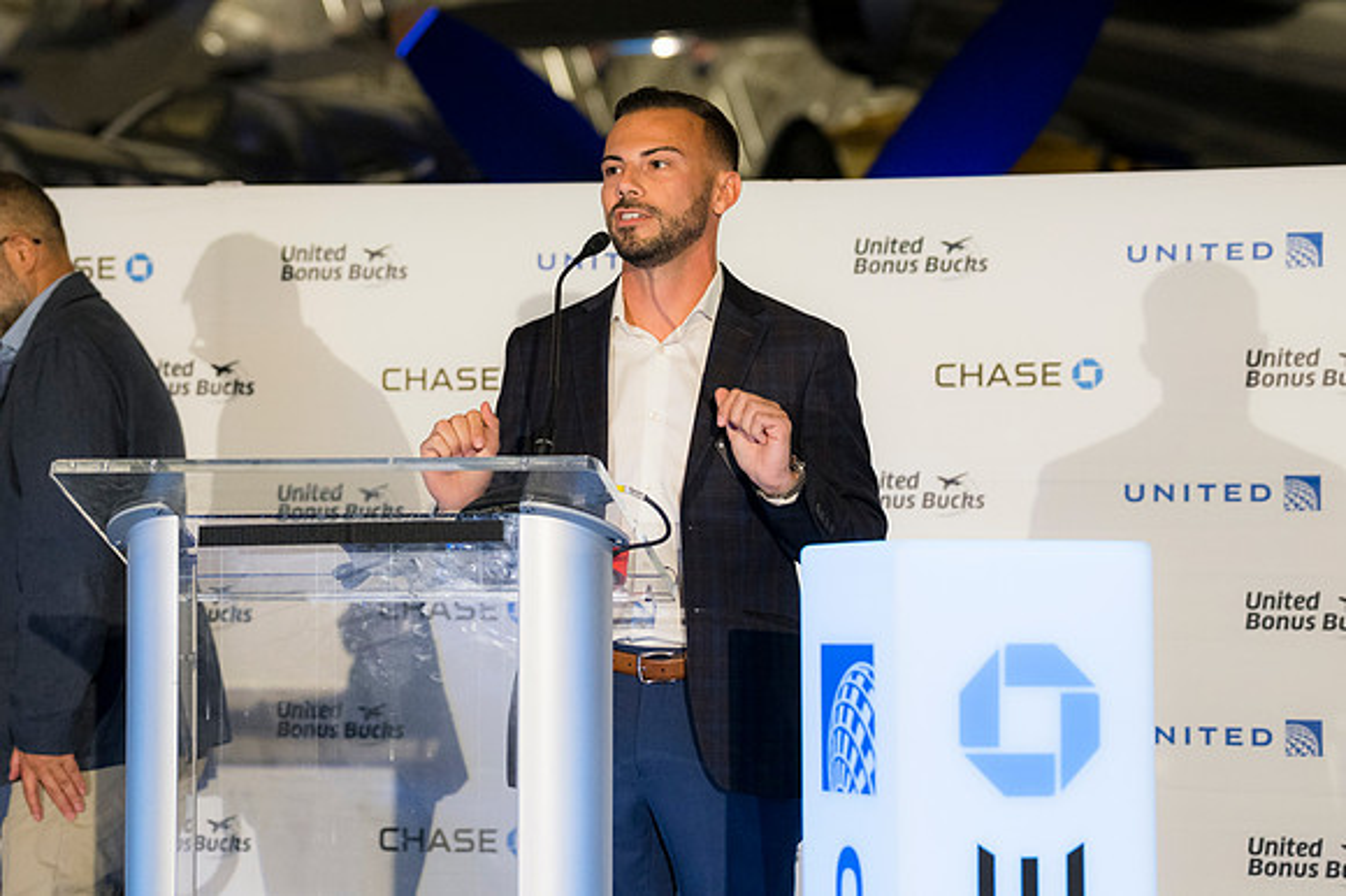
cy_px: 448
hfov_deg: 18.4
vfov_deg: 12.3
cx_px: 673
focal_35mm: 111
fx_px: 4148
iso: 900
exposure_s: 1/200
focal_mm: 74
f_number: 2.8
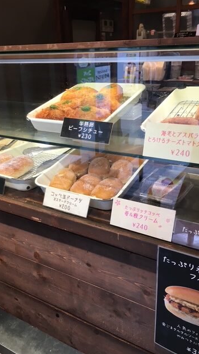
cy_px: 178
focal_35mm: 32
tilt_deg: -21.7
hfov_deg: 36.6
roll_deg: +3.1
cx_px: 87
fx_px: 301
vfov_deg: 61.0
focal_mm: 4.15
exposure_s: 1/33
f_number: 2.2
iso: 32
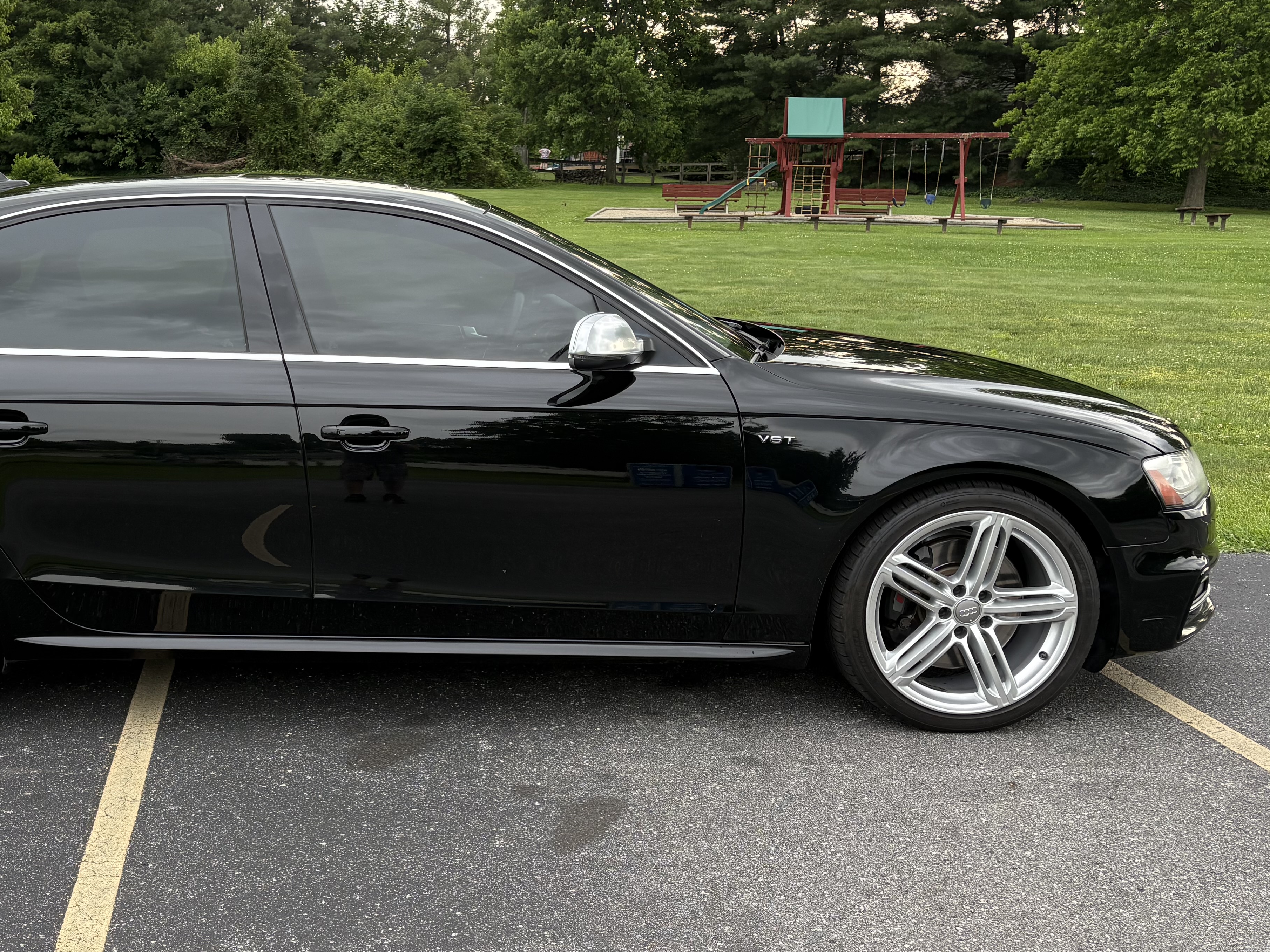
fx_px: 1504
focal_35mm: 41
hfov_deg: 44.7
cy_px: 496
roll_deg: -1.0
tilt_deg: -9.3
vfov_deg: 35.1
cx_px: 372
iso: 80
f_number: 1.6
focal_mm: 5.96
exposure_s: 1/241
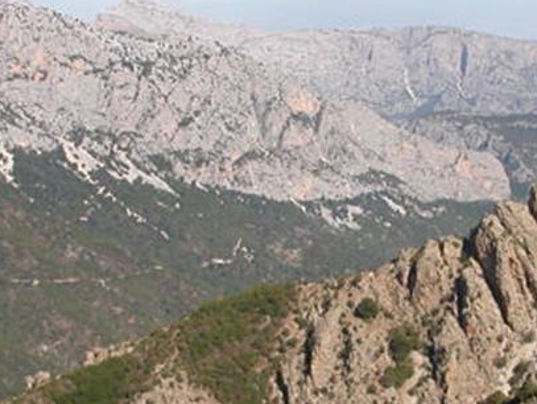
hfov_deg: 20.9
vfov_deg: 15.9
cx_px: 392
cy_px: 226
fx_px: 1444
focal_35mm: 93
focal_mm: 5.6
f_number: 4.5
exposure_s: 1/699
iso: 100
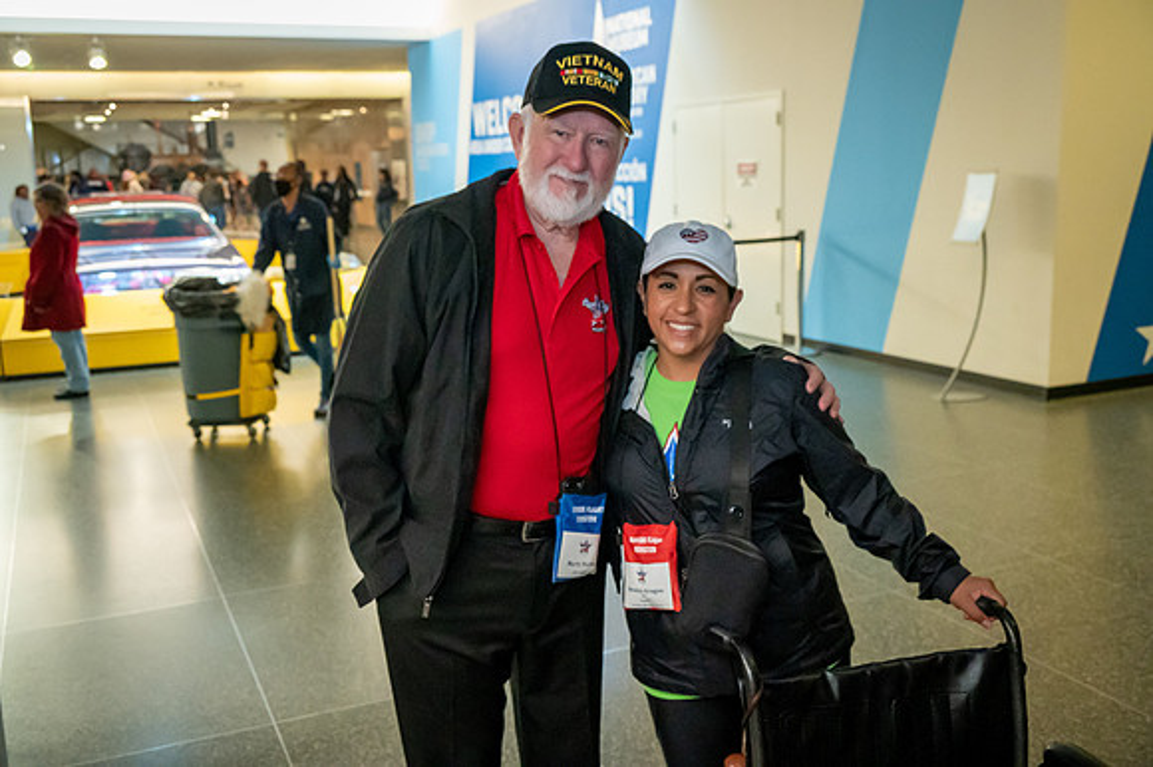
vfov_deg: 36.8
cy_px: 384
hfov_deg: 53.2
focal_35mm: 36
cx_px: 576
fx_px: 1152
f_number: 5
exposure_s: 1/80
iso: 10000
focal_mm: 36
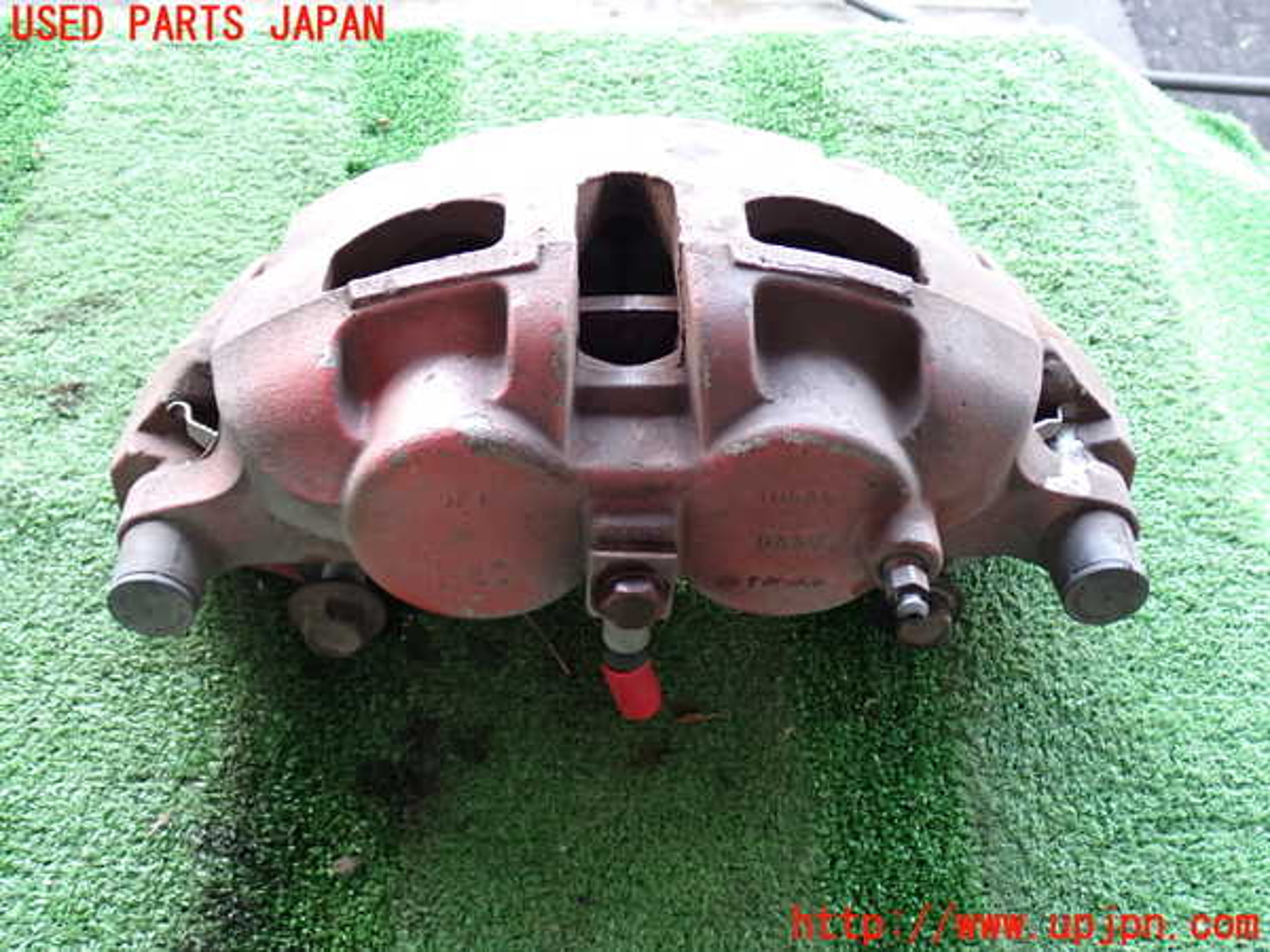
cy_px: 476
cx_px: 635
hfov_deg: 49.0
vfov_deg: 37.7
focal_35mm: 38
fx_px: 1394
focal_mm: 6.83
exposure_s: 1/40
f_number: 2.7
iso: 320
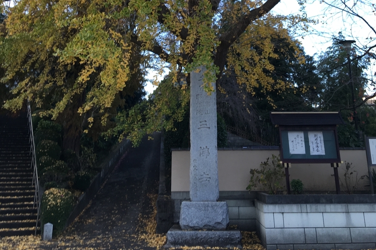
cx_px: 190
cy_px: 6
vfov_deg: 30.6
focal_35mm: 41
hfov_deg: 47.4
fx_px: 428
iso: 25
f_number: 2.2
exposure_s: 1/120
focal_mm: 4.15
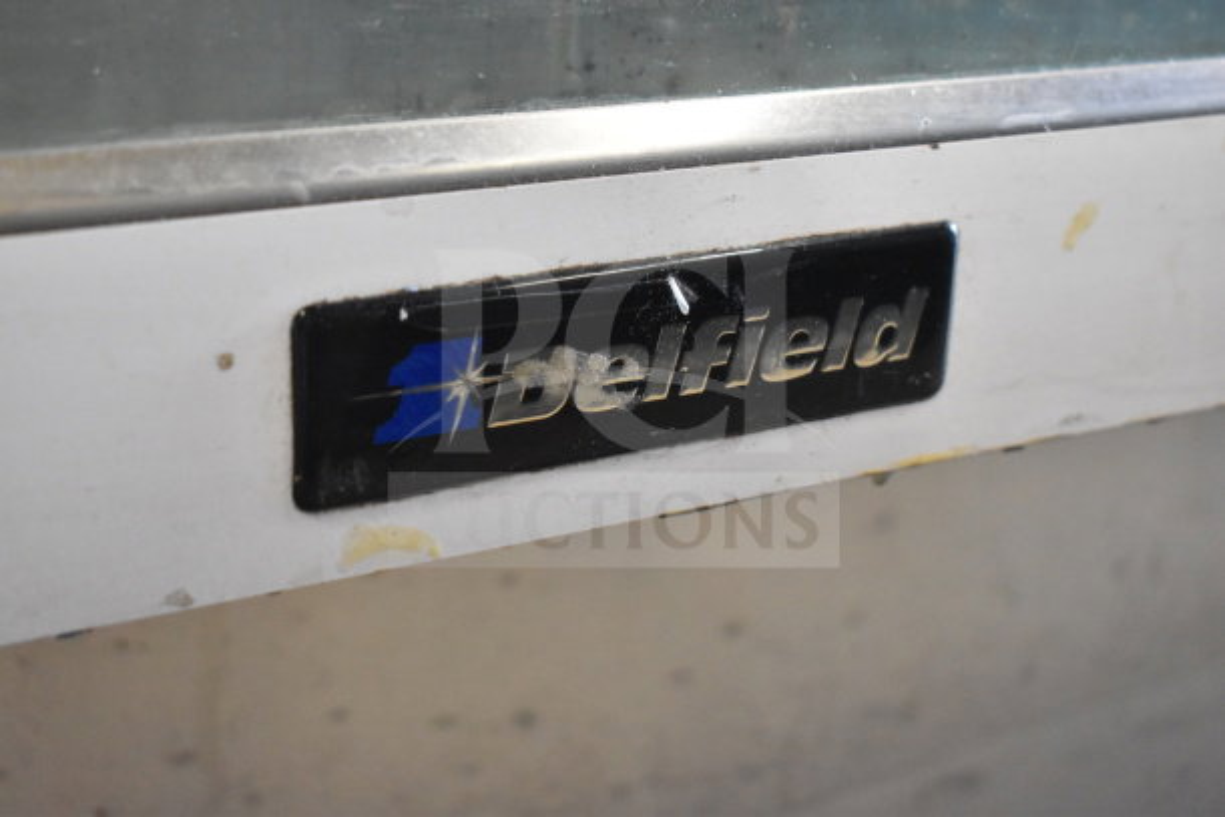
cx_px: 612
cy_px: 408
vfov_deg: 22.6
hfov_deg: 33.4
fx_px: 2042
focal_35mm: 60
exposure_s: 1/100
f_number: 5
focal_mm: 40
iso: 6400
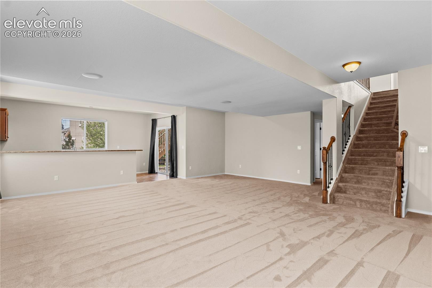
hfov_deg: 91.5
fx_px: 211
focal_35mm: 18
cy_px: 144
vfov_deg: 68.7
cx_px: 216
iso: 320
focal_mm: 11.7
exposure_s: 1/5
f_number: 8
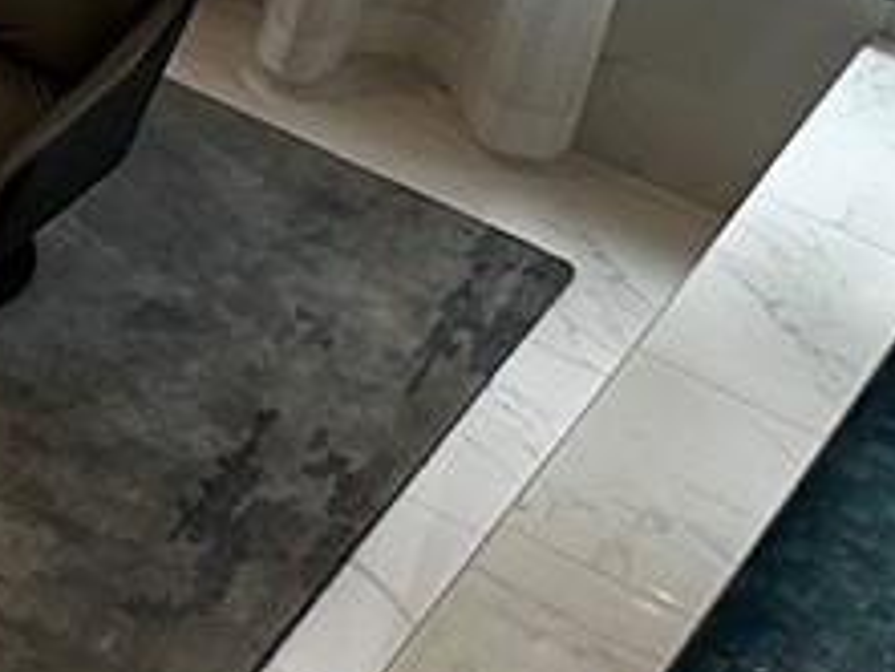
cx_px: -2264
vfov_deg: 8.0
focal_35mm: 174
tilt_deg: -26.7
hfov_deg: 8.4
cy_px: -854
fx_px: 4501
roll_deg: +0.7
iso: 64
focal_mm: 6.86
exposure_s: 1/146
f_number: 1.78
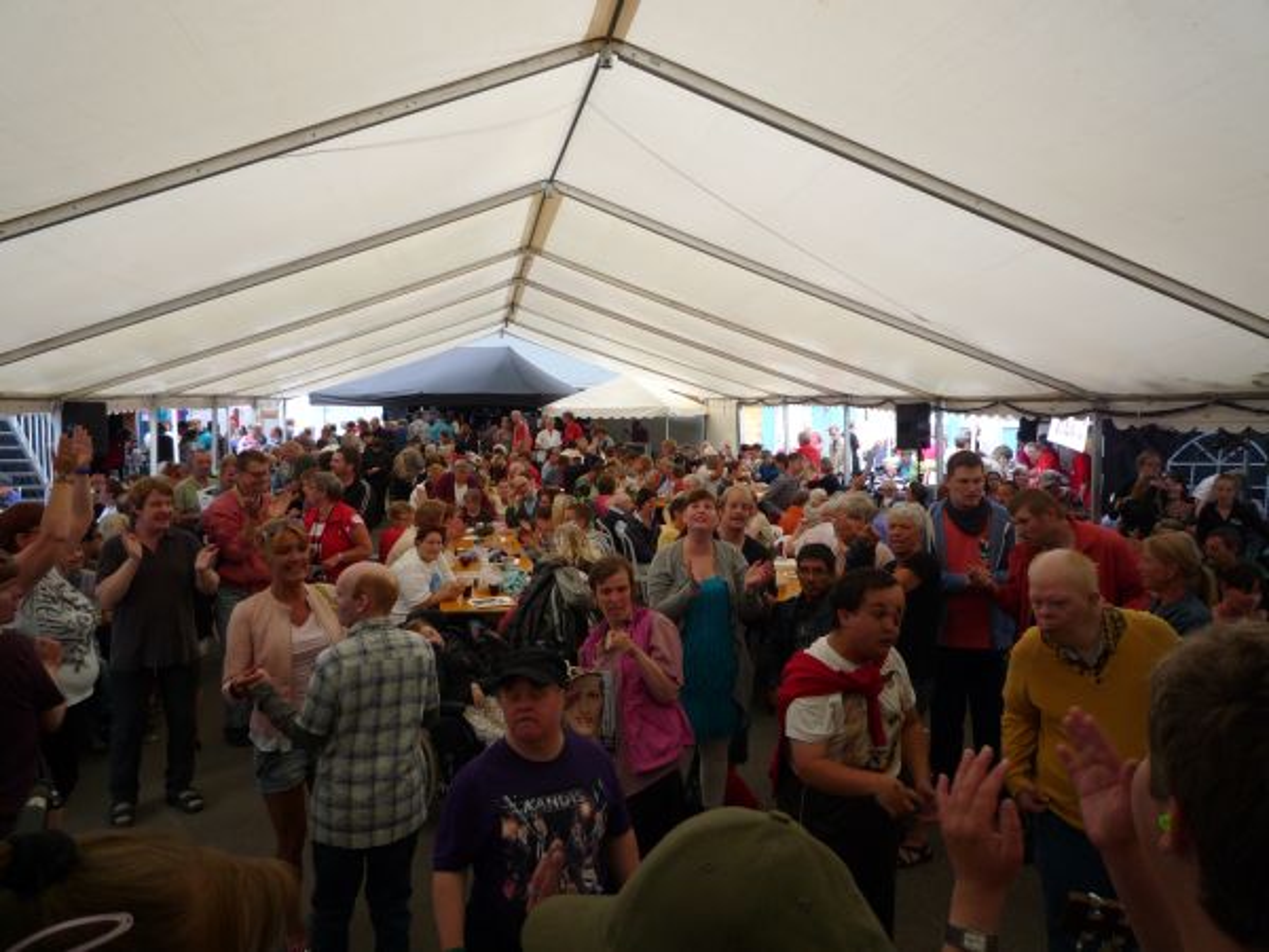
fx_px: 916
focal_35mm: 25
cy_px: 476
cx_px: 634
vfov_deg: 54.9
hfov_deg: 69.4
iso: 100
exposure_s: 1/125
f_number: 2.8
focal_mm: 4.4
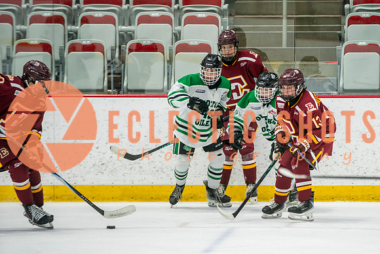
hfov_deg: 7.0
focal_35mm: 294
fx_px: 3102
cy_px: 140
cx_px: 273
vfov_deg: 4.7
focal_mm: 200
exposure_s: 1/640
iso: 2000
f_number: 2.8
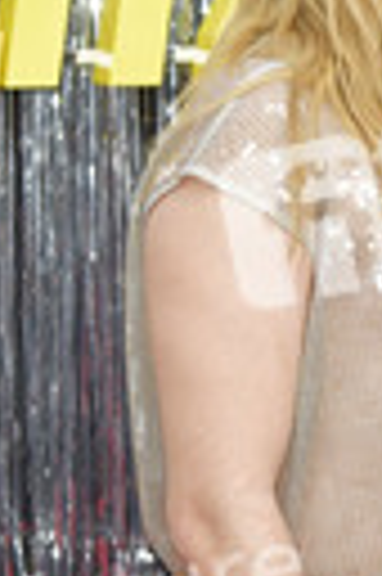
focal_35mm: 206
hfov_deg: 6.6
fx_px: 3287
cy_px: 428
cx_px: 580
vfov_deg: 10.0
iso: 640
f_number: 5.6
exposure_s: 1/200
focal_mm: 66
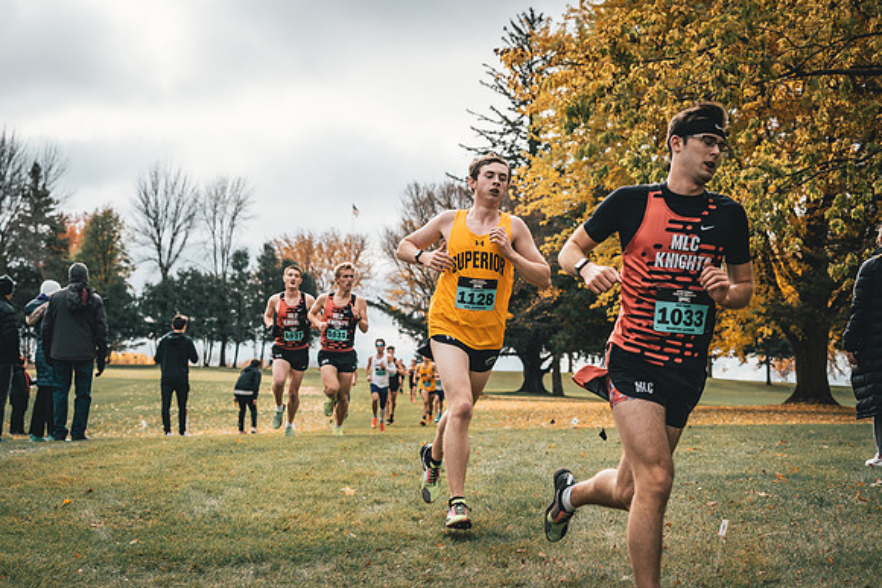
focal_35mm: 81
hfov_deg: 24.9
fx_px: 1996
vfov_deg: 16.8
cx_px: 441
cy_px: 294
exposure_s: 1/1250
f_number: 6.3
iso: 400
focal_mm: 78
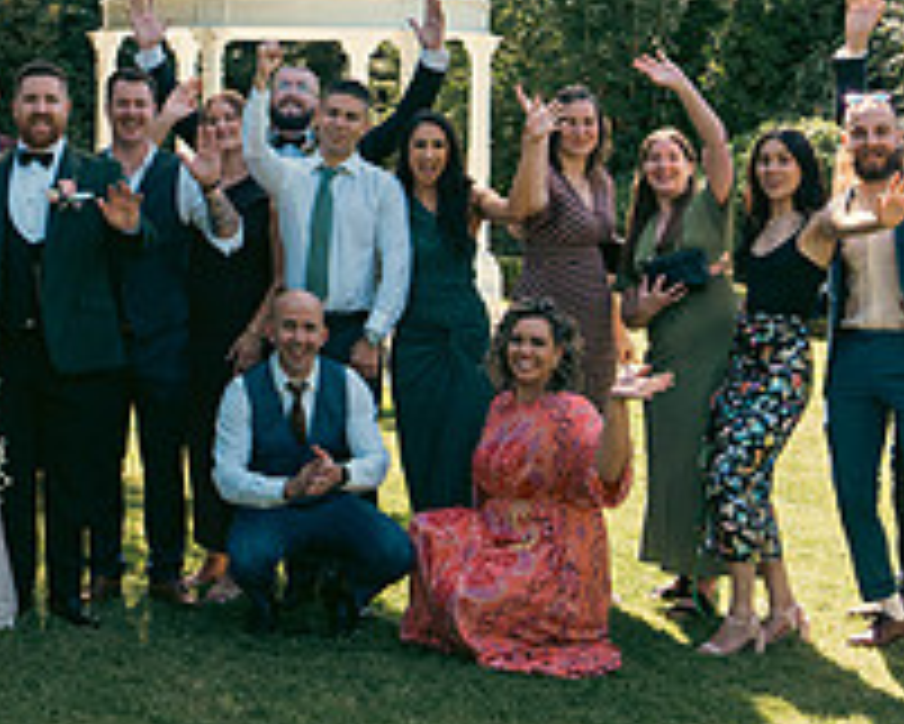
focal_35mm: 84
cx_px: -18
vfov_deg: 18.1
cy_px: 146
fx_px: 2249
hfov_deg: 21.8
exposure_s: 1/400
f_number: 6.3
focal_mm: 31
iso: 500
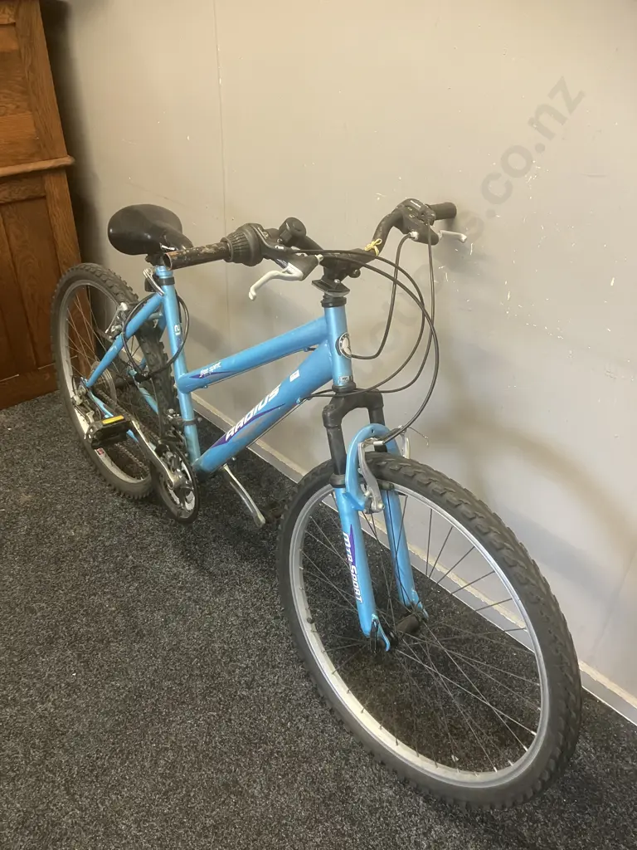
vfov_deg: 63.4
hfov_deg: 49.7
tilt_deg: -33.5
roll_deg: -2.0
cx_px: 318
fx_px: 687
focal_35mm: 28
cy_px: 425
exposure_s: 1/50
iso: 200
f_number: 1.8
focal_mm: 3.99
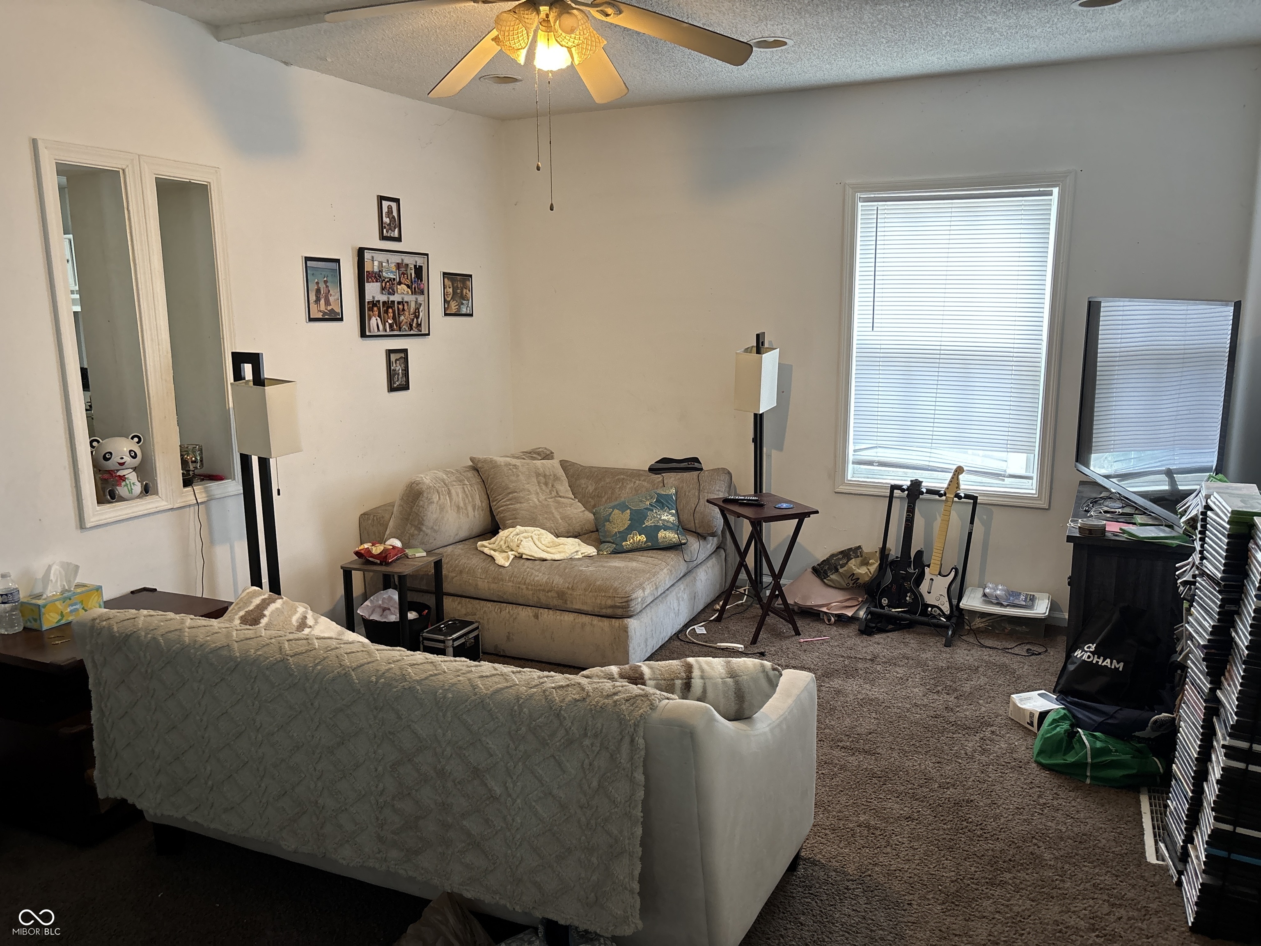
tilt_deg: -10.0
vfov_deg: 53.1
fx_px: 947
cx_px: 630
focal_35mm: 26
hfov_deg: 67.3
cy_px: 473
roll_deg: -0.3
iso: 200
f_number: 1.6
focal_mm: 5.96
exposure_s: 1/60
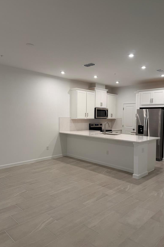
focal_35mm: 26
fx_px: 178
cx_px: 91
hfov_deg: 49.5
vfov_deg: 69.4
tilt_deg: -4.1
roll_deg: -0.9
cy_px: 125
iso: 100
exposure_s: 1/120
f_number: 1.78
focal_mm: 6.76
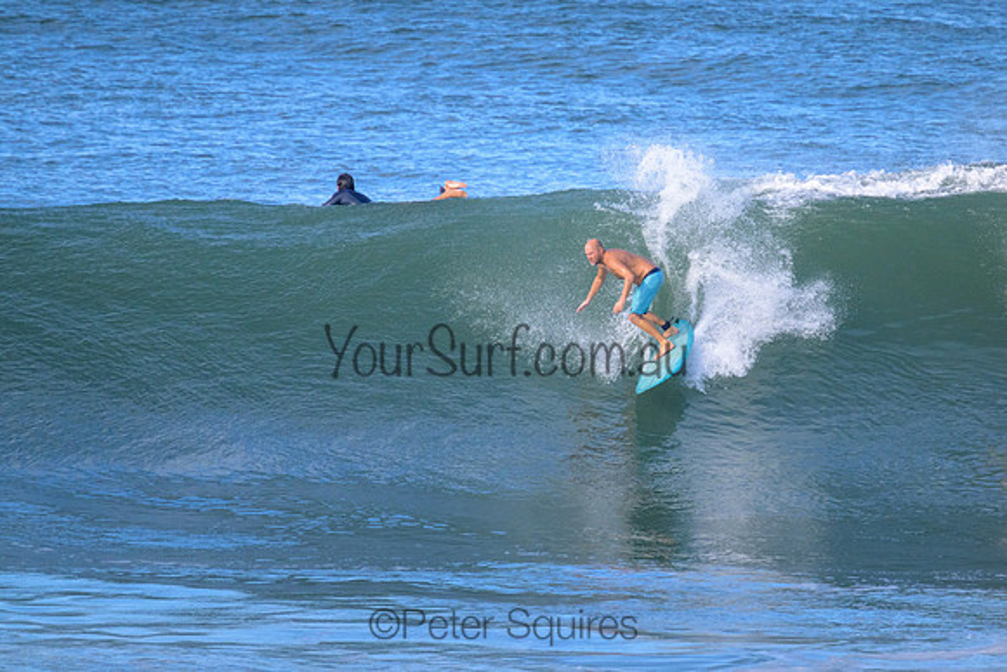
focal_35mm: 874
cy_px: 305
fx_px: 24448
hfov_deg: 2.4
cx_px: 550
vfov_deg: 1.6
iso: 2200
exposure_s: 1/2000
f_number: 11
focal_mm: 800
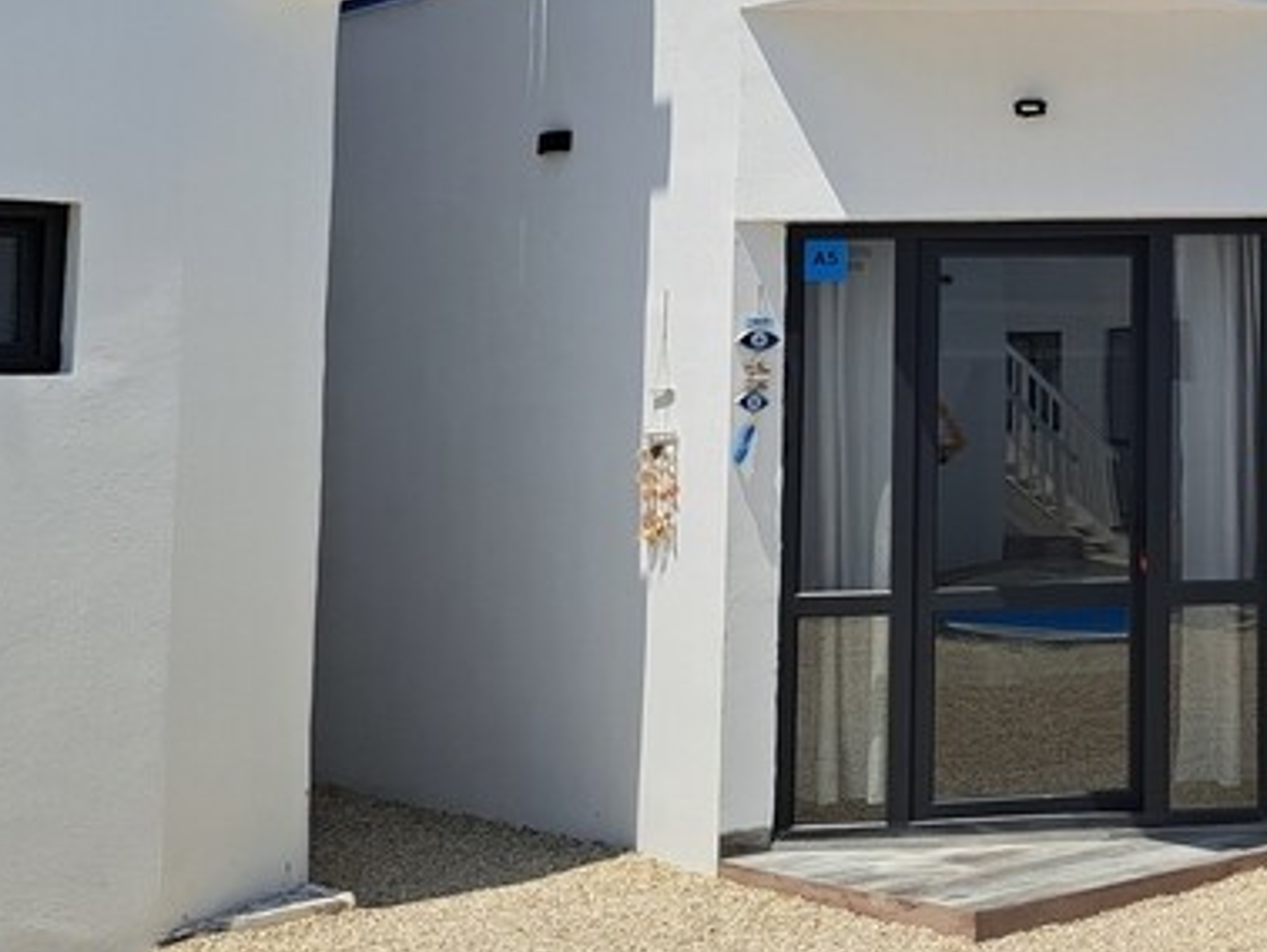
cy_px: 178
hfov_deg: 26.2
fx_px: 2381
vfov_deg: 22.3
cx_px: 1565
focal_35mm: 65
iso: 50
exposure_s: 1/1984
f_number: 1.8
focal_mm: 5.23
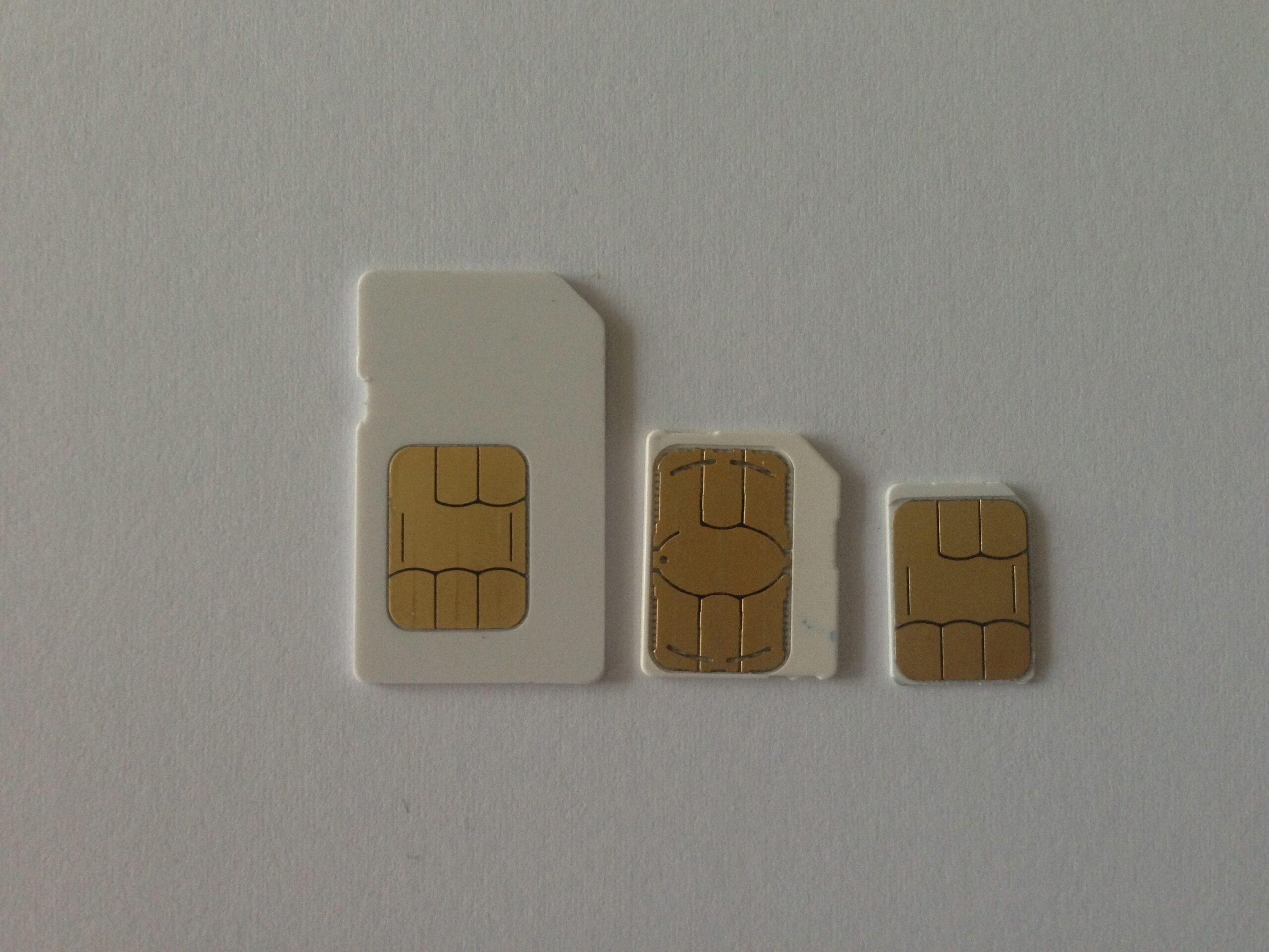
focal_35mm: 33
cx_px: 634
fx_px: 1210
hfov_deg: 55.4
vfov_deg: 42.9
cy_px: 476
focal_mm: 4.13
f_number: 2.4
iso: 250
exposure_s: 1/20
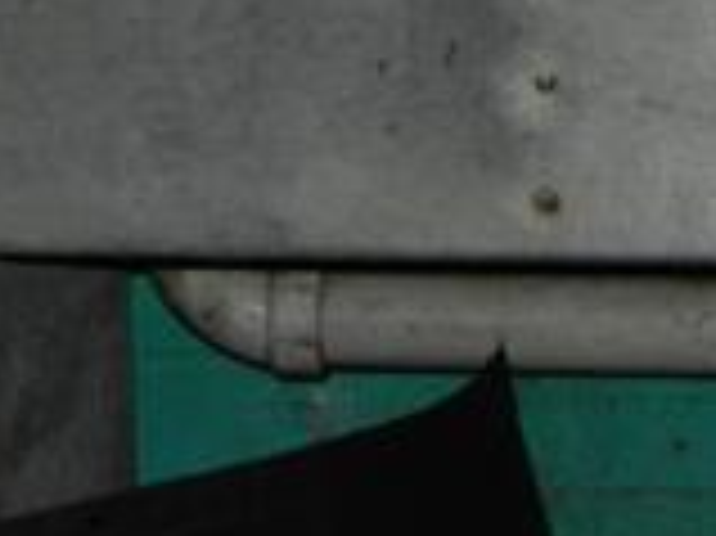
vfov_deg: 5.4
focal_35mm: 274
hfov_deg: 7.1
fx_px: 5663
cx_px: 1099
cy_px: -234
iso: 200
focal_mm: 12.3
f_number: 4.6
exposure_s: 1/30
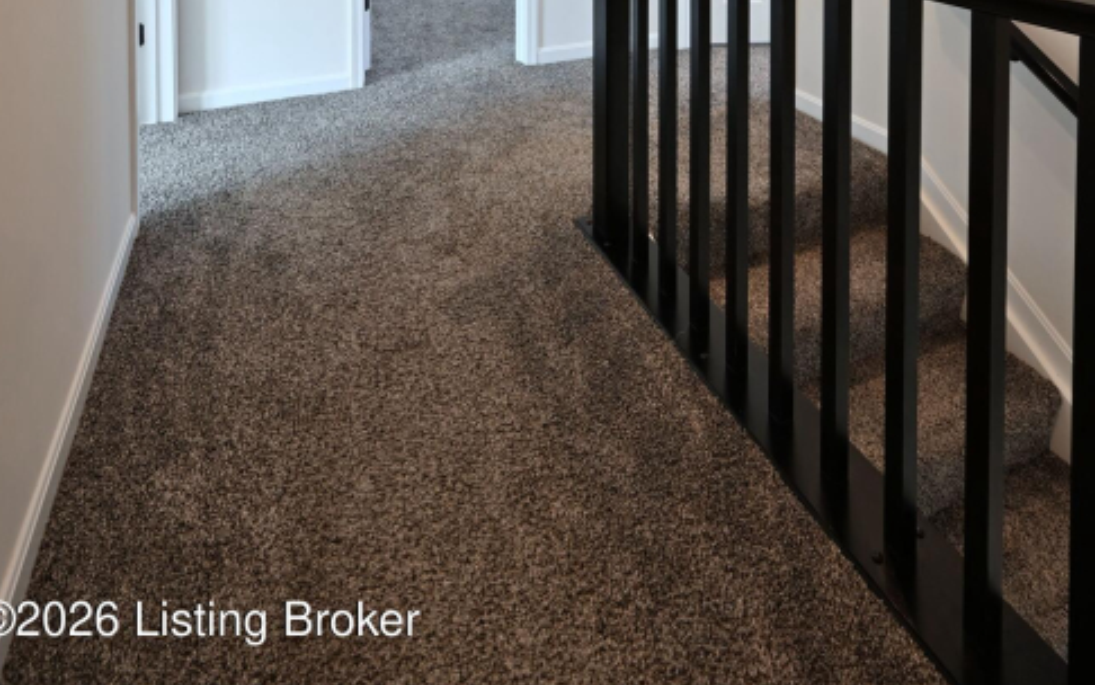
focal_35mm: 22
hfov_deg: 79.6
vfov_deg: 39.1
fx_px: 657
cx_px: 538
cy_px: -148
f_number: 6.3
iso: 1000
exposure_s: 1/50
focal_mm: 14
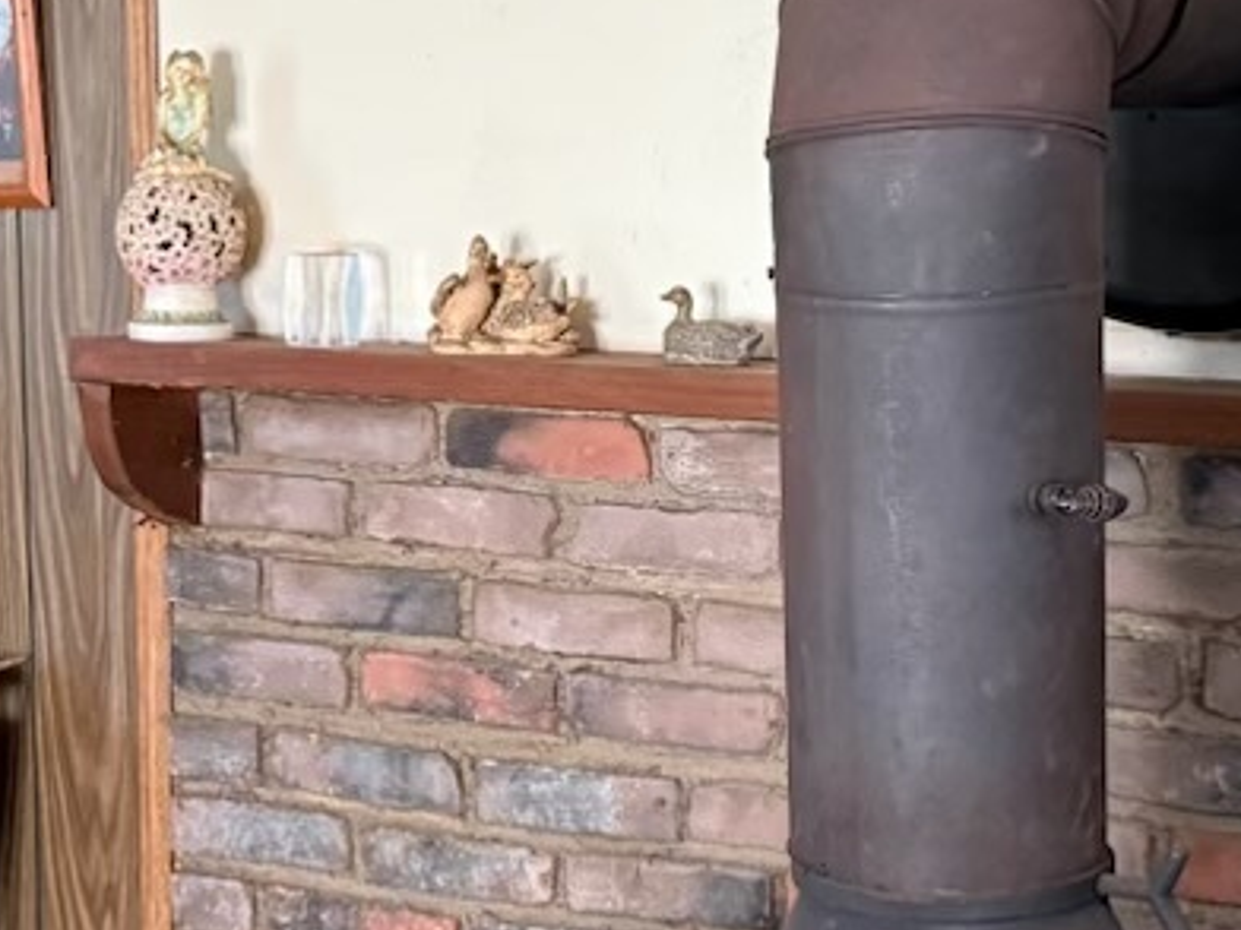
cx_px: 662
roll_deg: +0.3
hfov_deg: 20.0
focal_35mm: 98
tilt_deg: -7.2
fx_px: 3513
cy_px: 509
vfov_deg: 15.1
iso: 500
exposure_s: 1/60
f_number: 1.78
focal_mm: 6.76
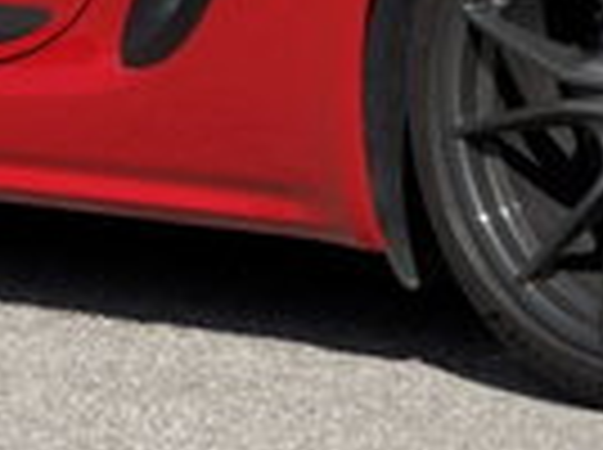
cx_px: 428
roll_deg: +0.1
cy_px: -374
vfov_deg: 2.6
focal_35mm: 574
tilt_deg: -5.8
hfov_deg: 3.5
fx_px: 9981
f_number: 2.8
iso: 20
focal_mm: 16.89
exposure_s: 1/841
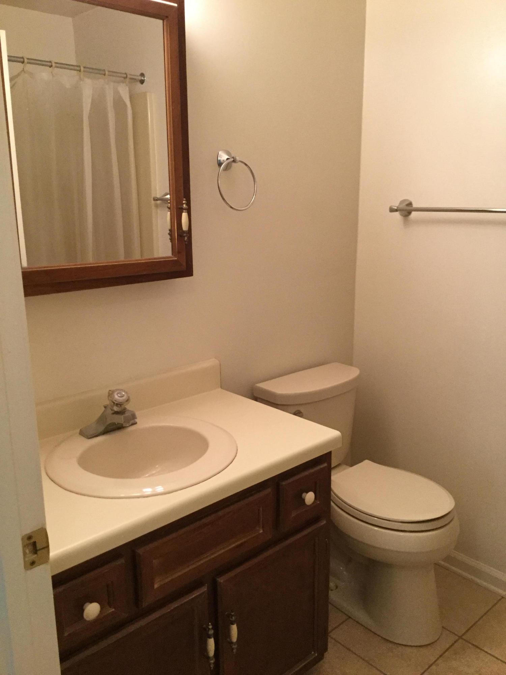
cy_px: 338
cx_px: 253
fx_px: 604
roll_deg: +0.7
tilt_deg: -14.8
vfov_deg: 58.4
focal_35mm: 31
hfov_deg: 45.4
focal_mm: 3.3
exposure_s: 1/30
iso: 125
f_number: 2.4
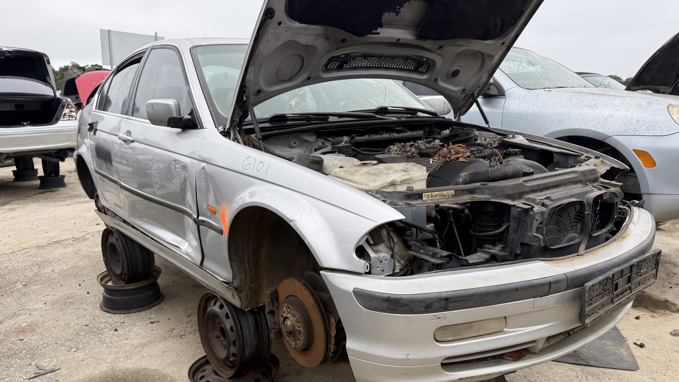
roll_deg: -3.4
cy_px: 218
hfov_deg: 69.9
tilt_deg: -4.7
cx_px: 337
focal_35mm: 27
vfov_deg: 42.8
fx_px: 486
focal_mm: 6.76
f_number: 1.78
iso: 80
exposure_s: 1/888
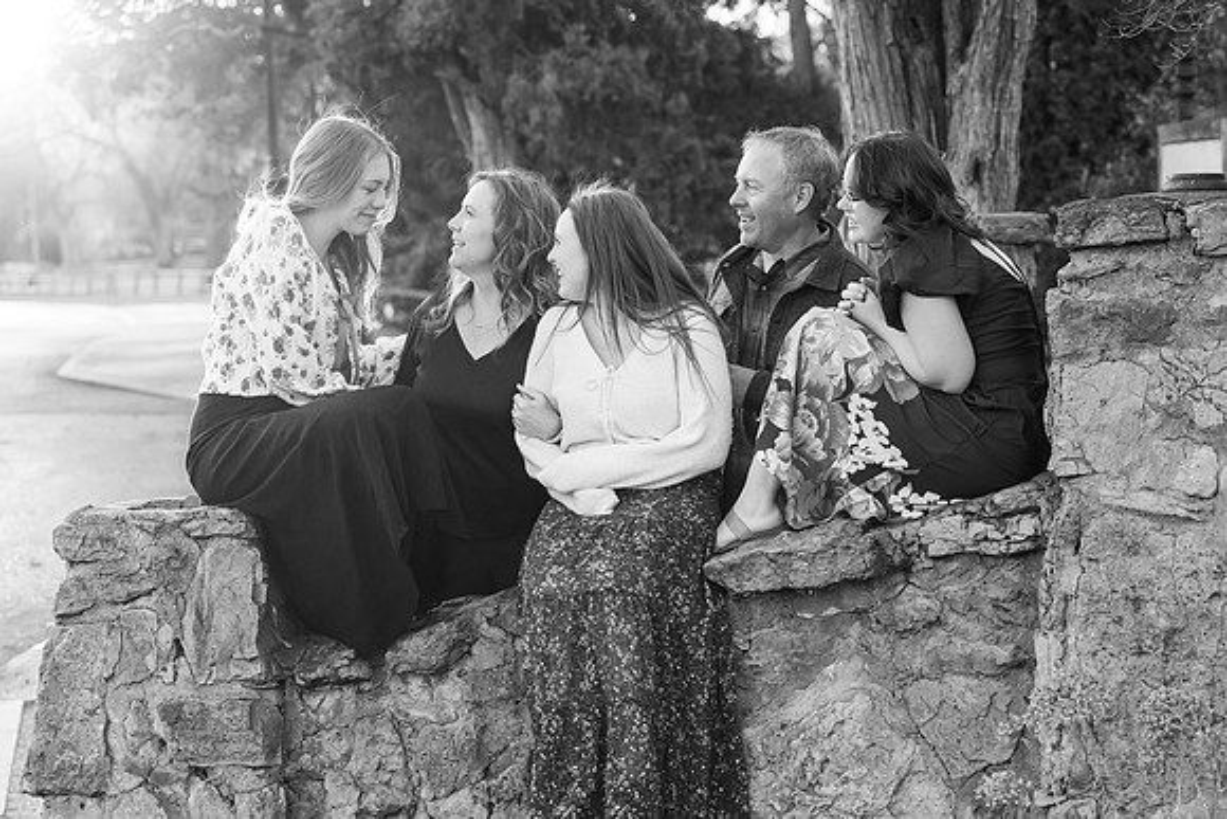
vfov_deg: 15.5
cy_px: 410
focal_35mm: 88
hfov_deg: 23.1
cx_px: 614
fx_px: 3000
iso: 2000
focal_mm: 88
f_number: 5
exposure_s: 1/500
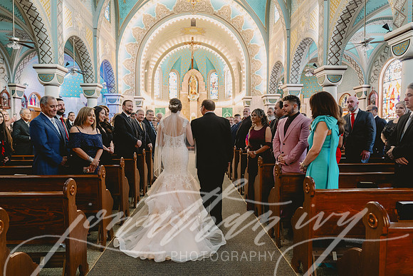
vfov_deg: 53.2
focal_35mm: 24
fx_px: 275
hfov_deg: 73.7
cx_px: 206
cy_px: 138
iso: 1600
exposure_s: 1/50
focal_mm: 24
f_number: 2.8
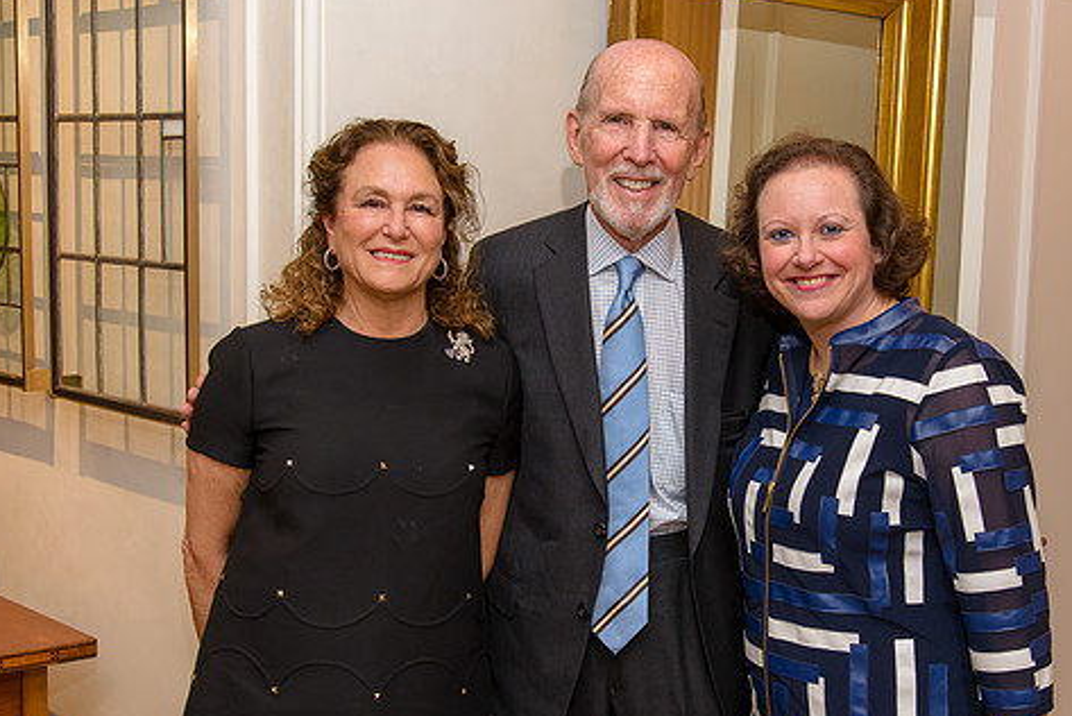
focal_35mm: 50
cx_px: 641
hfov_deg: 39.4
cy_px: 412
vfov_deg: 27.0
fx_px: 1490
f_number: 5.6
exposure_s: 1/60
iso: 800
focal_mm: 38
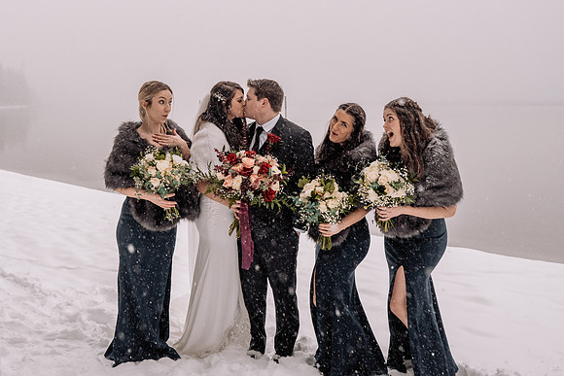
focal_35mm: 44
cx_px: 250
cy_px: 146
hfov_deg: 44.2
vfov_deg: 30.3
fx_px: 693
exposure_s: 1/250
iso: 1250
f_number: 5
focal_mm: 35
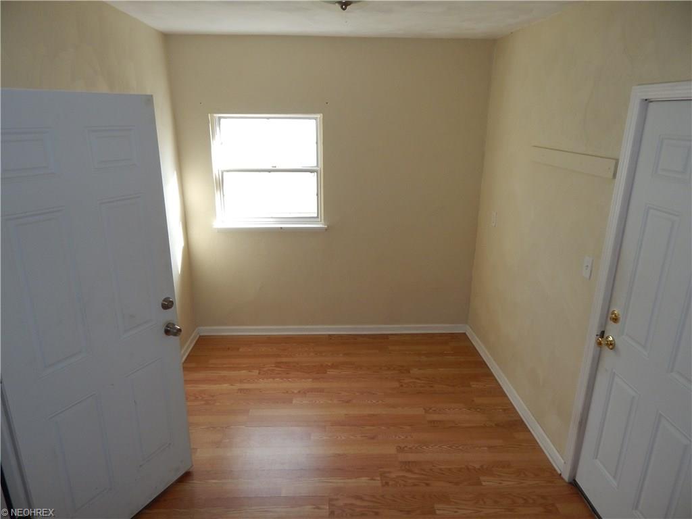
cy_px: 260
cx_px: 346
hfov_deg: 76.4
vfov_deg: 61.1
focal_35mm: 22
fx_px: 440
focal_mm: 4
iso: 125
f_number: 3
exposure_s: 1/100
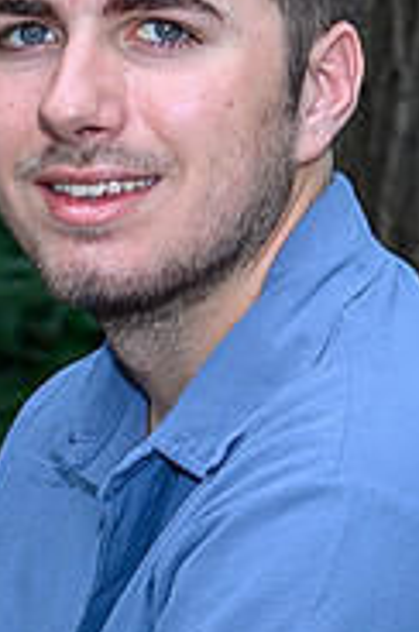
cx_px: 85
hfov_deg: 4.3
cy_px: 570
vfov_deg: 6.4
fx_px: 5625
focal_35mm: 321
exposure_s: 1/60
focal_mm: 48
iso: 200
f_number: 5
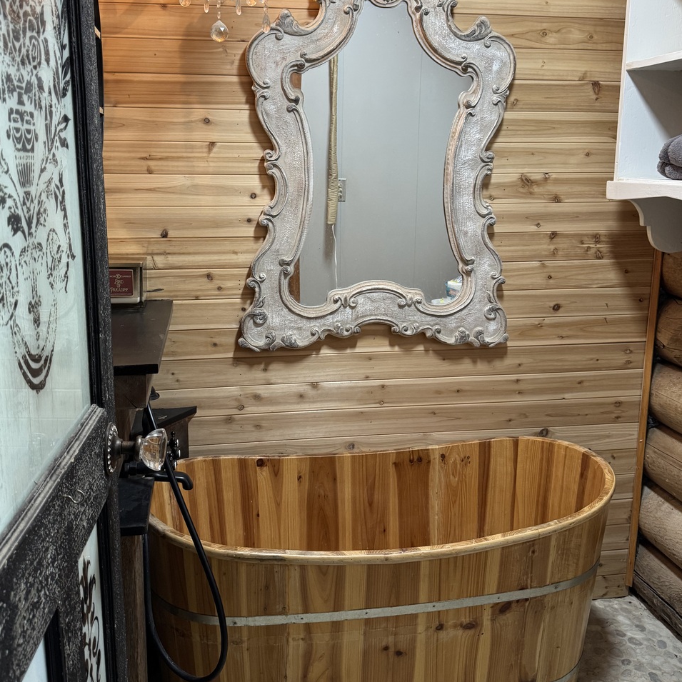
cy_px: 295
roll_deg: +0.9
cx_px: 316
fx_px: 713
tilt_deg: -9.8
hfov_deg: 51.1
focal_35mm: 32
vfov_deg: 51.0
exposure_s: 1/60
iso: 320
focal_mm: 6.76
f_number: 1.78
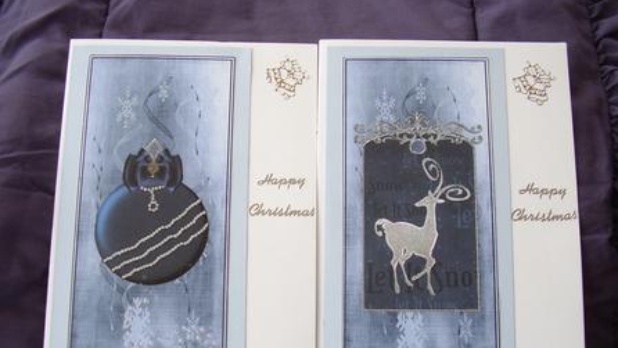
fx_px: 541
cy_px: 208
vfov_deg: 35.5
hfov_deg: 59.5
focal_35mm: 33
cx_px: 310
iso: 100
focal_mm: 5.8
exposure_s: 1/50
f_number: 2.9
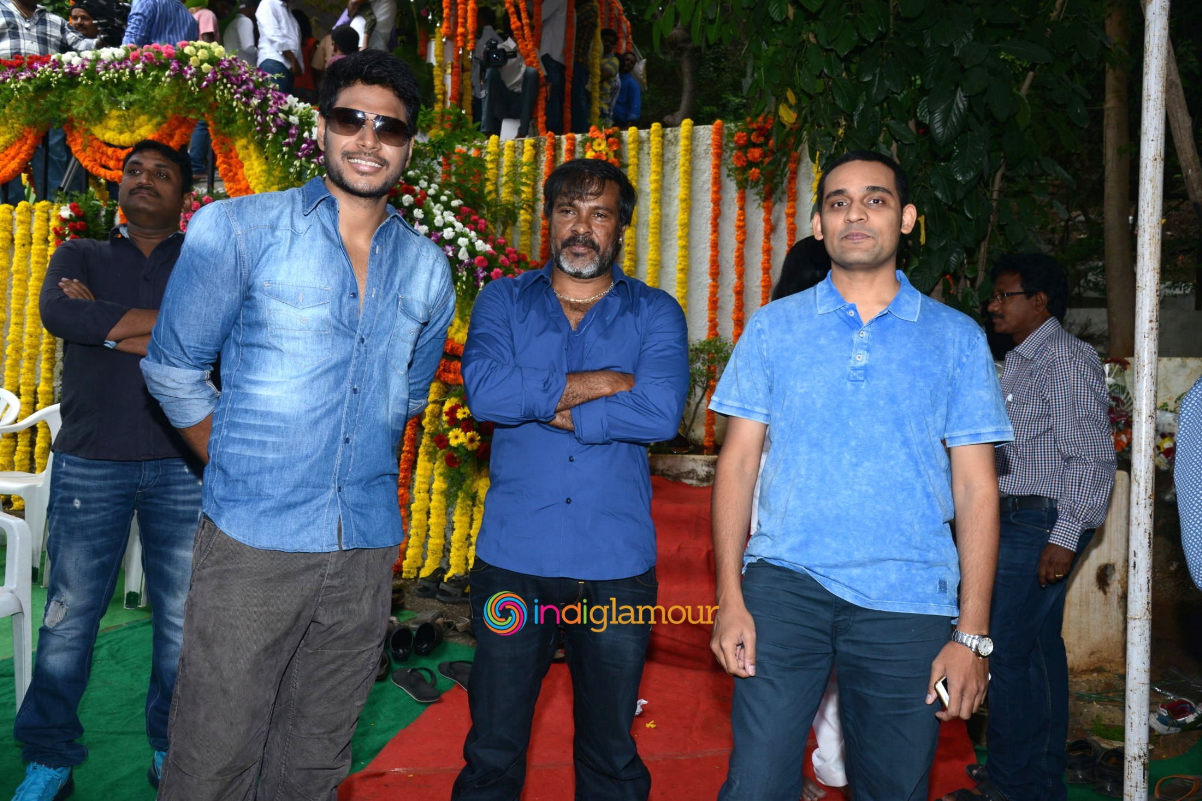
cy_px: 400
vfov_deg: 43.6
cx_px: 601
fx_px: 1001
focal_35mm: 30
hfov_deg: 61.9
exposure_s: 1/125
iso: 500
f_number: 9
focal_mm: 30
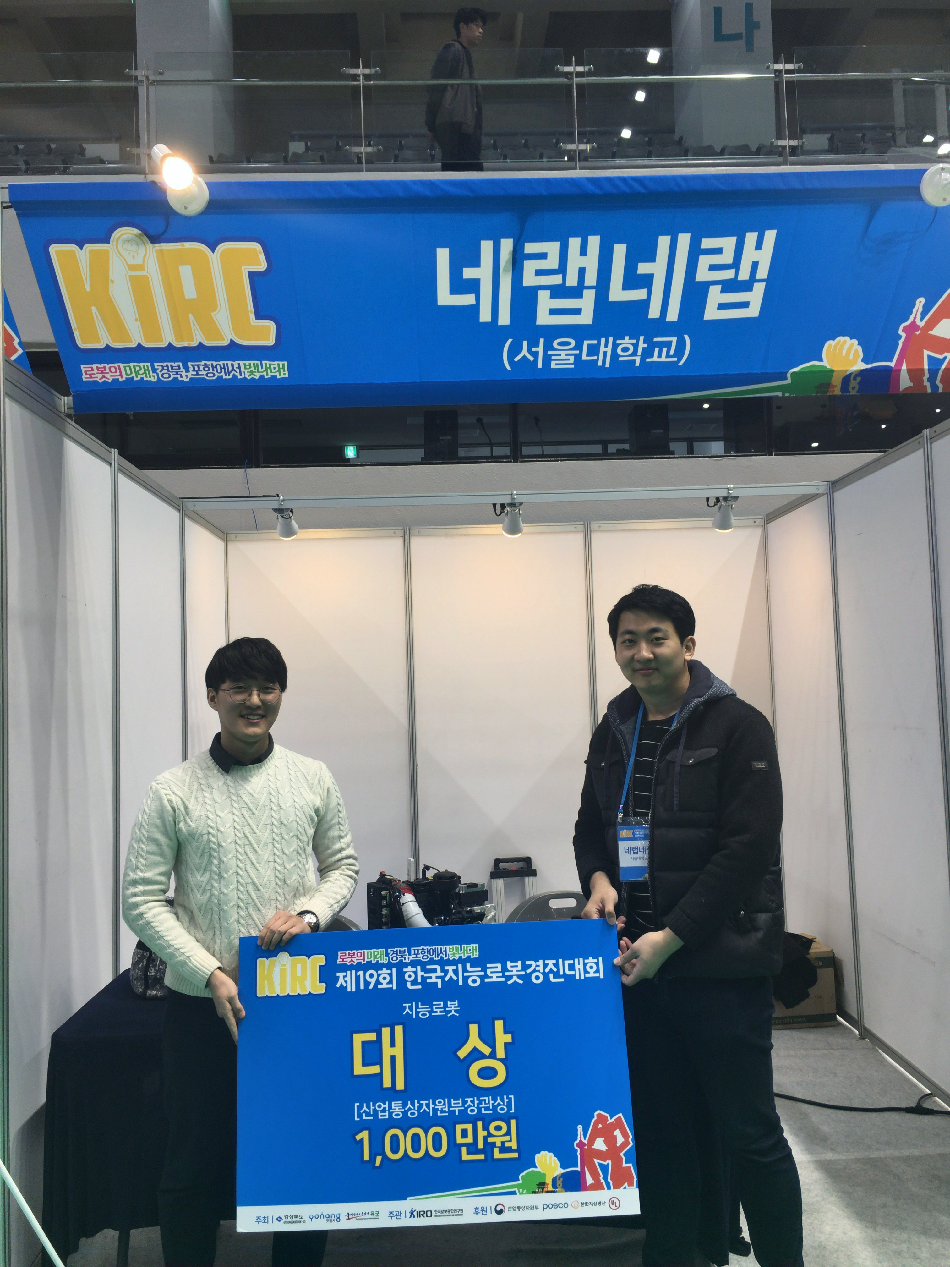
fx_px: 1061
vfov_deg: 61.7
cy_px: 634
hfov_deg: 48.2
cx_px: 475
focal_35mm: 29
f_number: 2.2
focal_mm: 4.15
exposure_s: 1/42
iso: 25
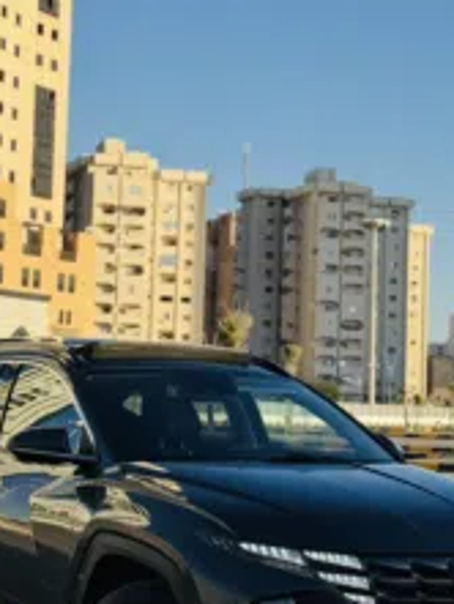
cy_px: 273
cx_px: 200
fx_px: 1520
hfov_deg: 17.0
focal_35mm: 87
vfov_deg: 22.5
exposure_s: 1/4310
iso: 64
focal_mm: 6.76
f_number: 1.78
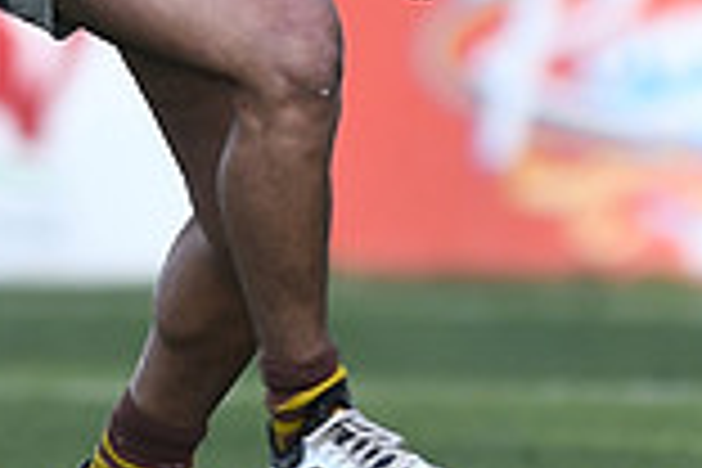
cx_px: -490
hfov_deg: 1.2
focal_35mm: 1671
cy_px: -178
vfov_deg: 0.8
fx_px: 32582
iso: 250
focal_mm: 300
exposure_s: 1/1250
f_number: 2.8
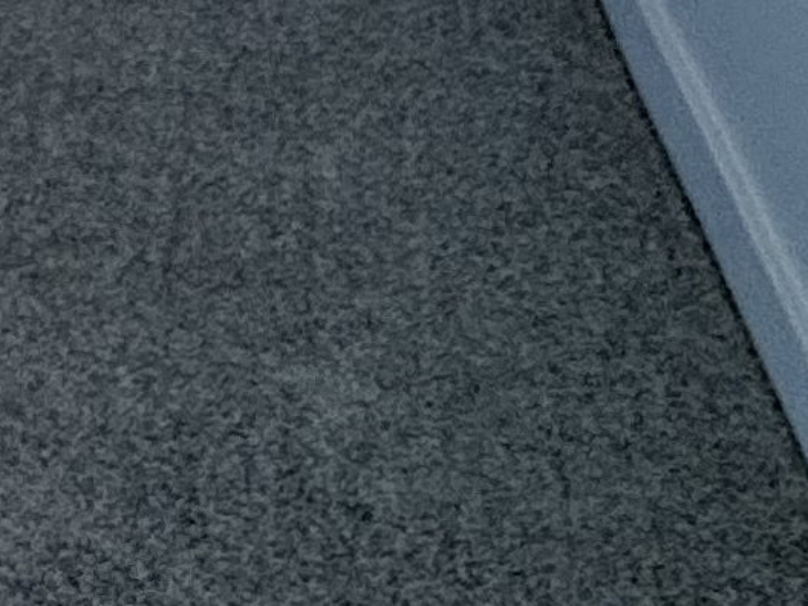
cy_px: -1212
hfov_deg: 10.4
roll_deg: -0.1
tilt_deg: +1.4
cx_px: -1823
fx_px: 2498
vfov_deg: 10.2
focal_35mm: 107
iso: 40
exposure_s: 1/207
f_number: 2.2
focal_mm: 2.22
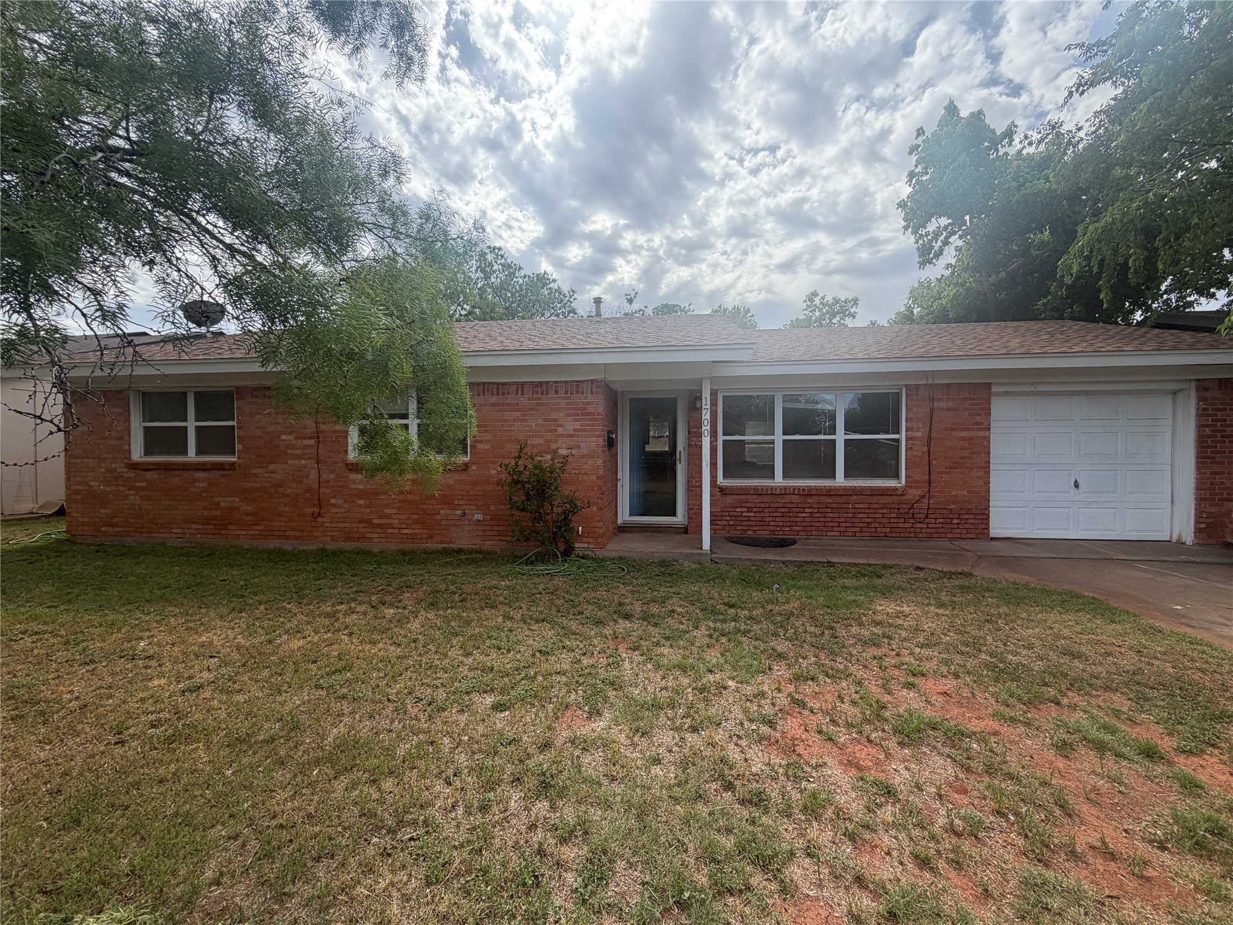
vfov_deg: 85.7
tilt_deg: -1.0
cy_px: 462
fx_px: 499
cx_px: 616
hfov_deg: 102.1
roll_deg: +0.5
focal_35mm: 14
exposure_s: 1/770
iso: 32
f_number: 2.2
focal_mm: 2.22
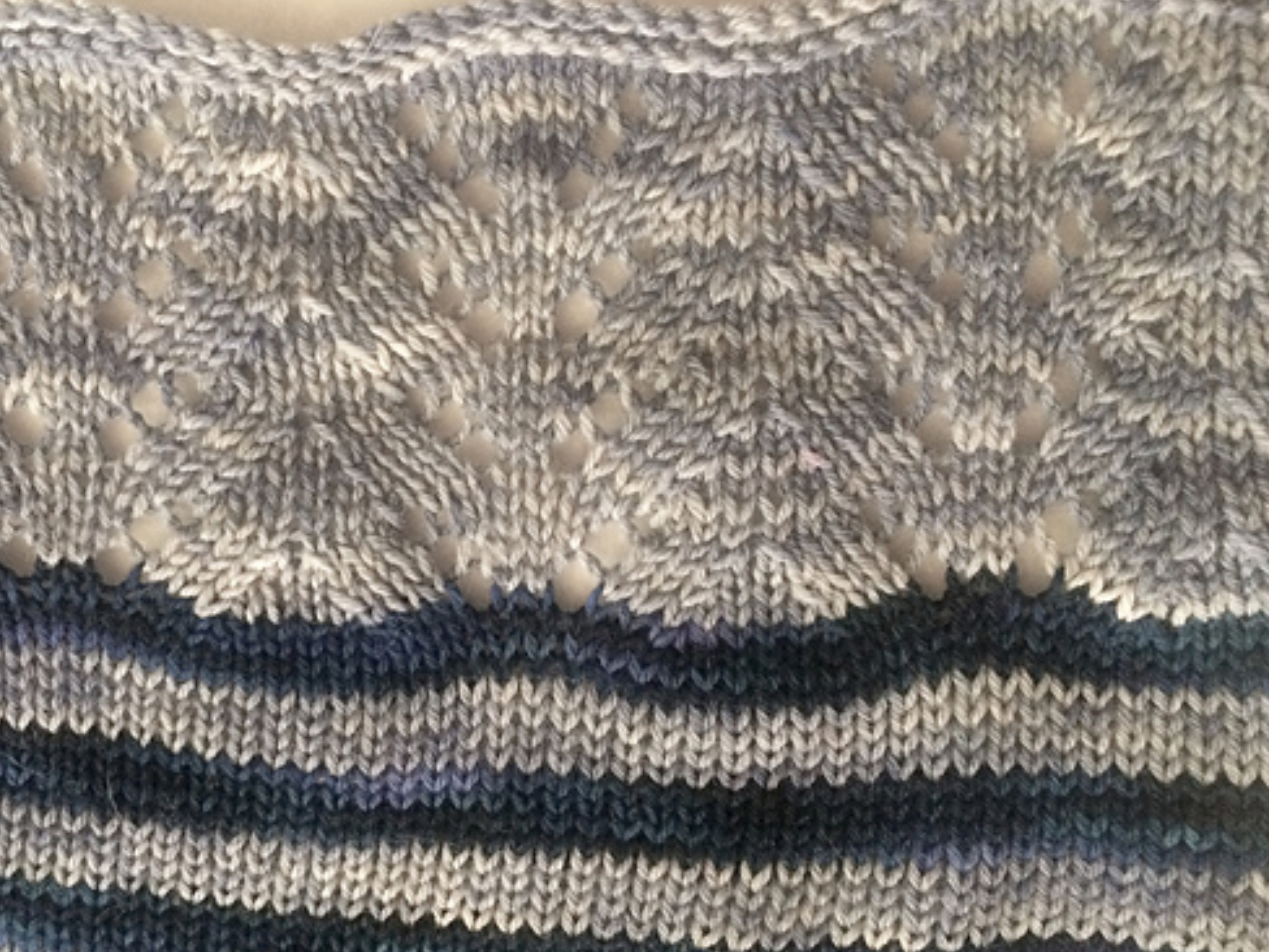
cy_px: 520
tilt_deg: -78.2
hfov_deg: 48.6
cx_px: 486
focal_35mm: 38
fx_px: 1393
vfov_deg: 37.7
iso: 320
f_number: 2.2
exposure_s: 1/30
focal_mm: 4.15
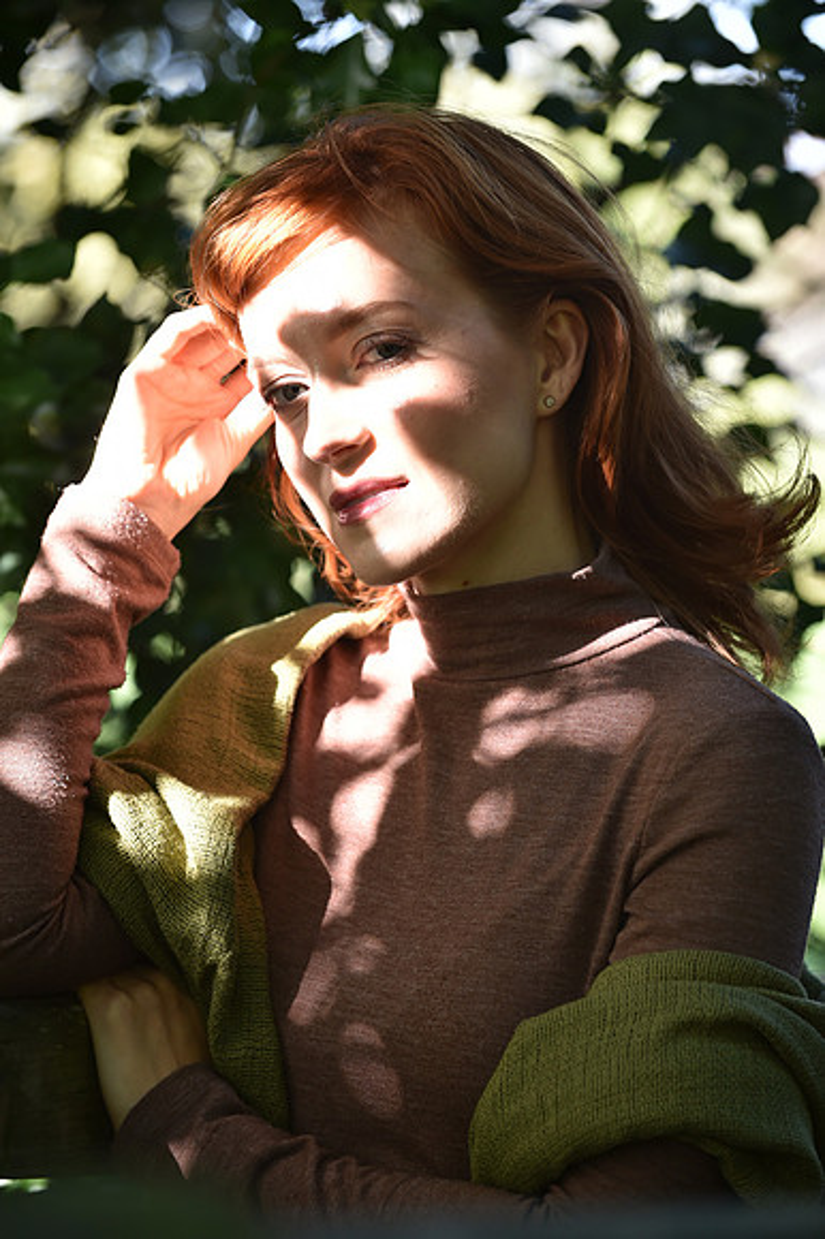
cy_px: 620
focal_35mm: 155
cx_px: 412
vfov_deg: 13.3
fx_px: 5334
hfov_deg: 8.8
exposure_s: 1/400
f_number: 4
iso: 1000
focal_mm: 155
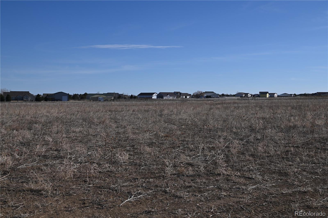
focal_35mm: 46
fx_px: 419
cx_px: 164
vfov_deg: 29.2
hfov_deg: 42.8
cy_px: 109
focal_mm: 46
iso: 100
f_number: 8
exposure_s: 1/500
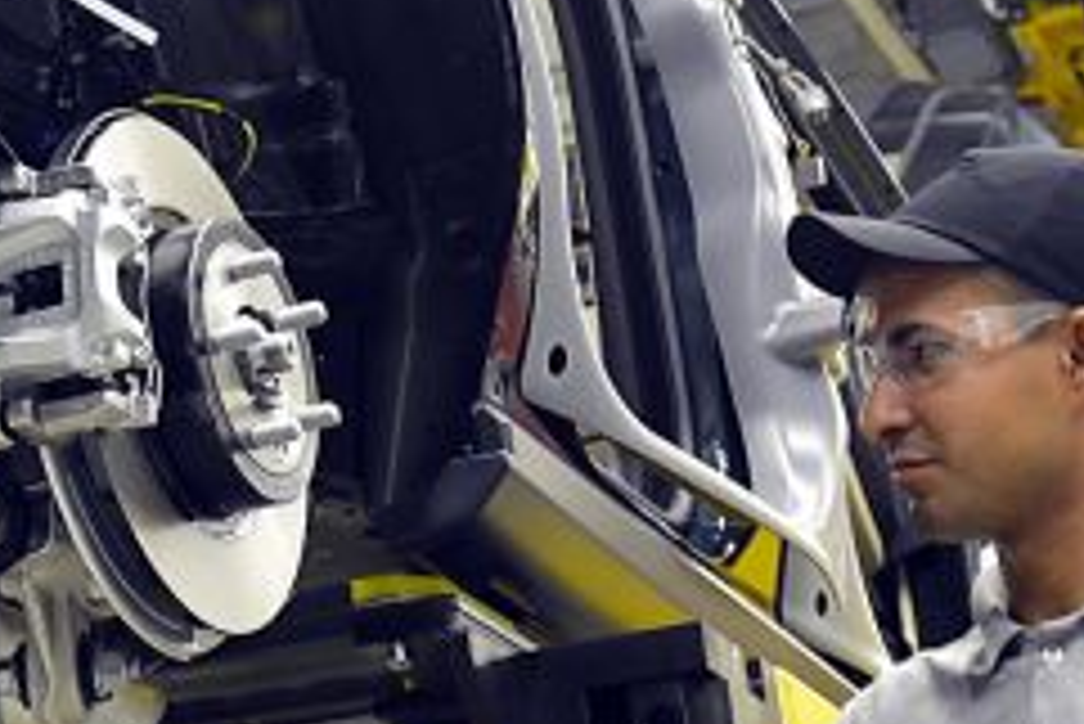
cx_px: -279
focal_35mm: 102
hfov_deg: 18.7
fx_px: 3073
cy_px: 243
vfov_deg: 13.4
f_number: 5
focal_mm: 24
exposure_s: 1/20
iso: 640
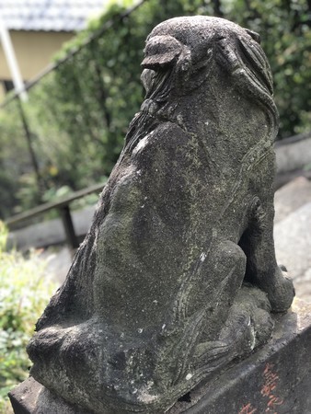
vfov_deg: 33.8
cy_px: 207
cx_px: 156
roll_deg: +11.4
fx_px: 682
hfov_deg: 25.7
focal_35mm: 57
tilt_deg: -27.6
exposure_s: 1/60
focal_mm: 6.6
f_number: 2.8
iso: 25
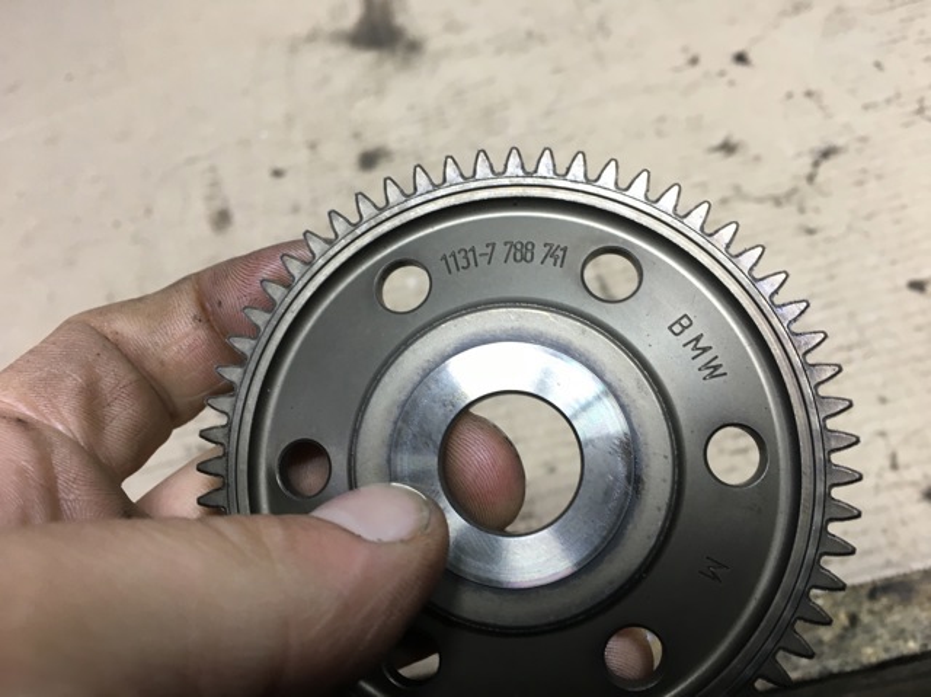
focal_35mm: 29
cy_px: 348
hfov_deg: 61.7
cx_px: 466
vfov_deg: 48.2
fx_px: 779
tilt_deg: -47.7
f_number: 2.2
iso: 80
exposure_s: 1/33
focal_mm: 4.15
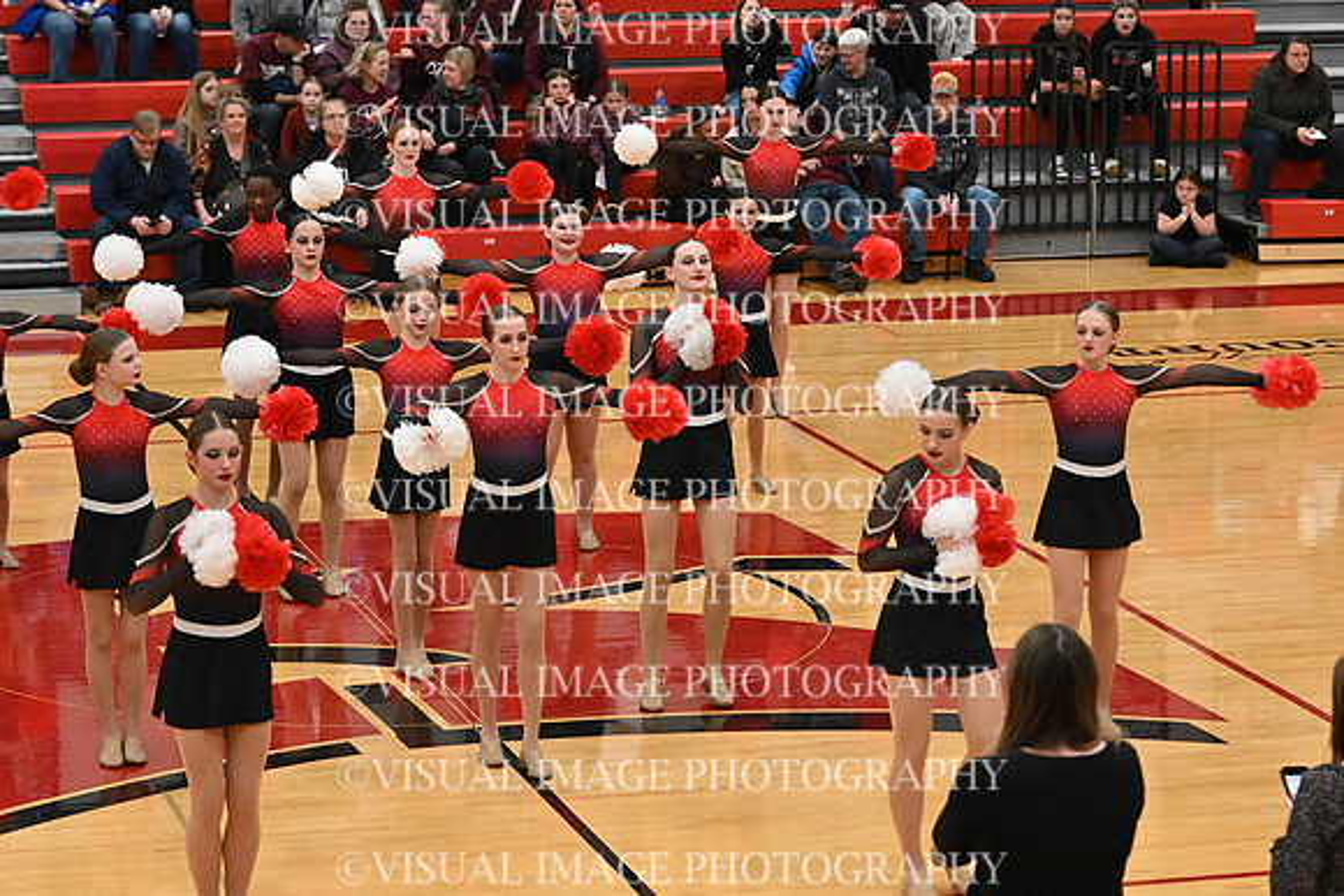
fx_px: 4369
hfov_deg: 17.5
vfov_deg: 11.7
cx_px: 672
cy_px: 448
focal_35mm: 117
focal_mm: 78
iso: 8000
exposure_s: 1/400
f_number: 4
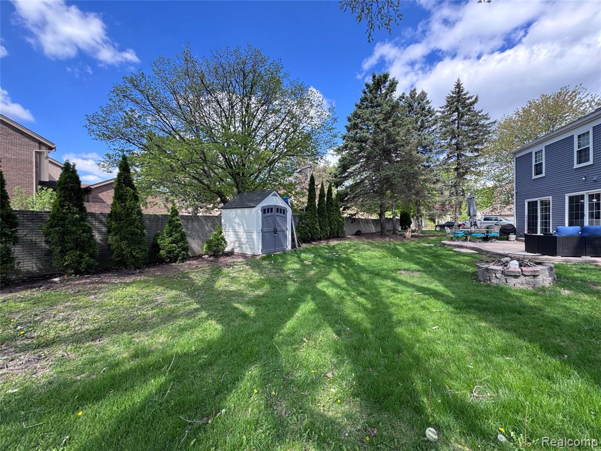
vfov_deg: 85.7
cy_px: 226
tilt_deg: -0.4
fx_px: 243
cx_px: 300
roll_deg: +0.0
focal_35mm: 14
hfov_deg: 102.1
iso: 40
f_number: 2.2
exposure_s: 1/343
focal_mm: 2.22
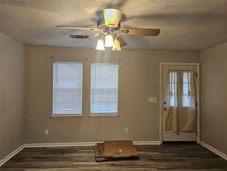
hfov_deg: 73.9
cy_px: 86
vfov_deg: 58.9
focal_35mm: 23
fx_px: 151
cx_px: 114
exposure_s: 1/120
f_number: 1.7
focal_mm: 6.3
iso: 640
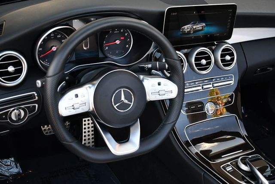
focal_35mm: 48
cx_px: 138
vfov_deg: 28.1
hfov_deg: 41.1
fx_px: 367
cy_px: 92
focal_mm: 24
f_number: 3.8
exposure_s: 1/250
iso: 450
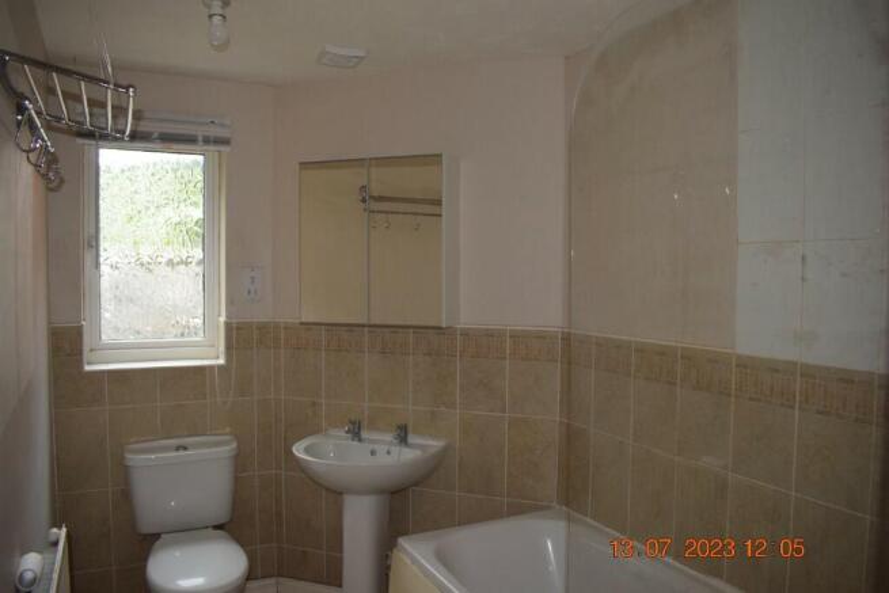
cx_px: 444
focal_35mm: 27
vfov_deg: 48.0
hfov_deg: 67.4
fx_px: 667
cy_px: 296
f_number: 5
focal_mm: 18
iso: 800
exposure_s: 1/100
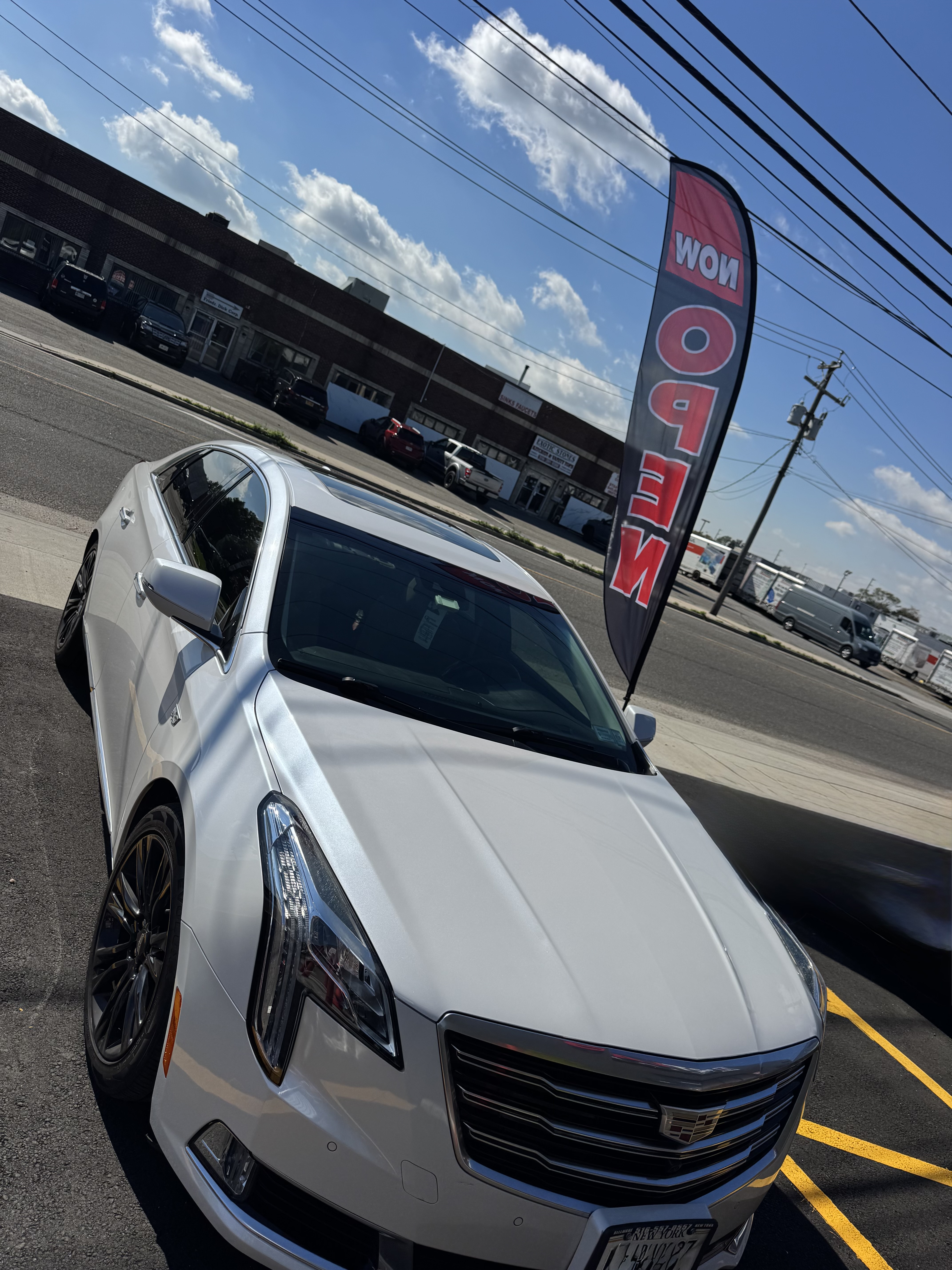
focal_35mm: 24
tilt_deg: -11.3
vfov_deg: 71.6
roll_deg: -24.1
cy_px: 635
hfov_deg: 56.8
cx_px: 476
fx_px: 880
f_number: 1.78
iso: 80
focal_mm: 6.76
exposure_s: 1/10417
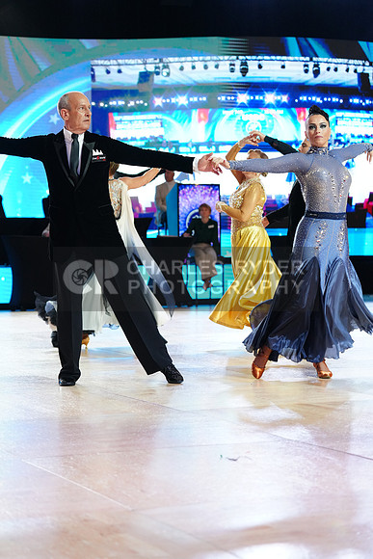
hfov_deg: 16.3
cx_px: 186
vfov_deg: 24.2
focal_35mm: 84
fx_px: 1305
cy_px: 280
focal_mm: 84
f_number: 4
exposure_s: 1/250
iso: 2500
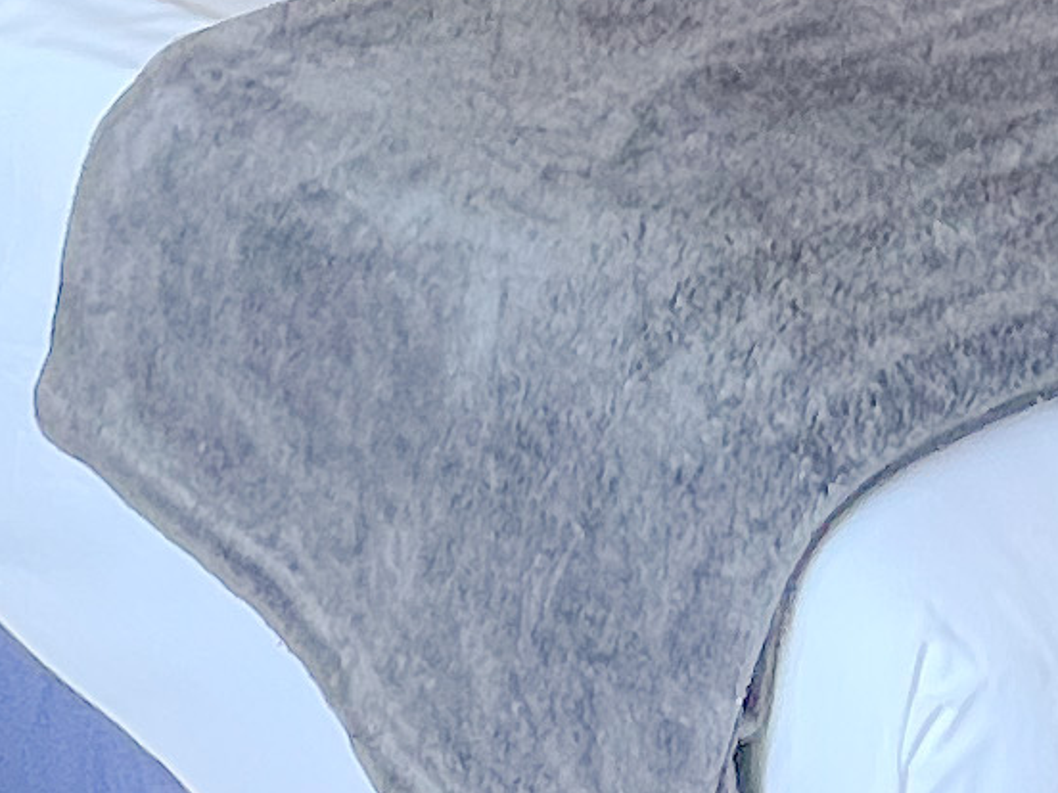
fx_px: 2904
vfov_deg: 14.1
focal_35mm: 95
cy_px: -550
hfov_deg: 20.4
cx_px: 853
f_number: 1.8
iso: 125
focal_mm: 1.57
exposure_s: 1/120
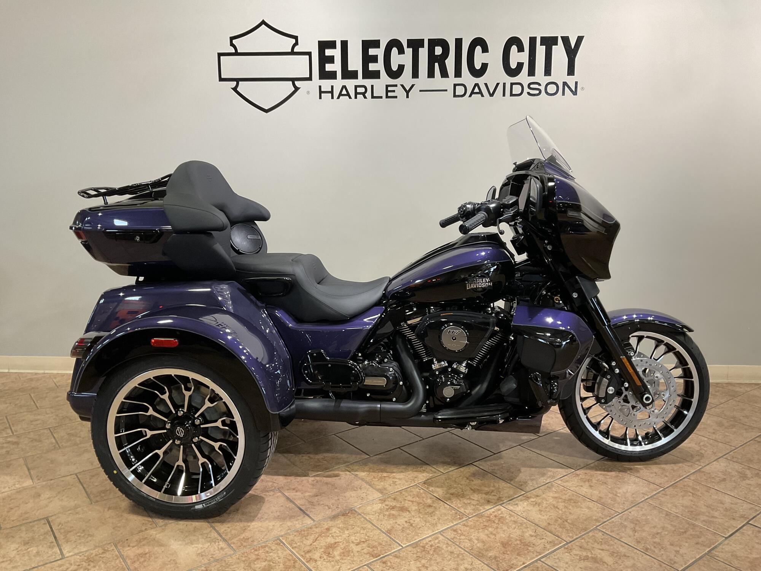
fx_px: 638
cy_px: 286
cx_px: 380
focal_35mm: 29
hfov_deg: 61.7
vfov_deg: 48.2
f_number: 1.8
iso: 80
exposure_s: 1/60
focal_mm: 3
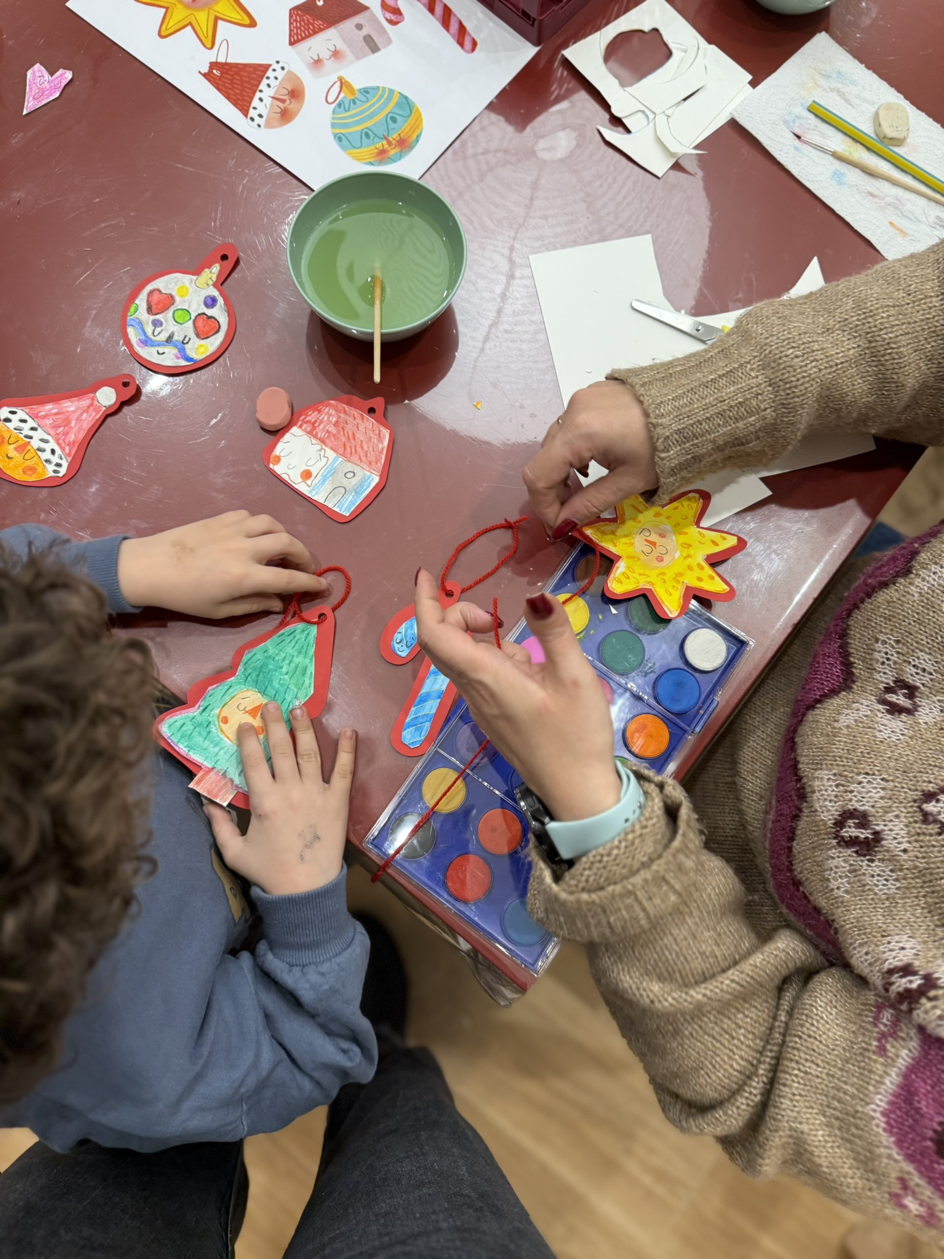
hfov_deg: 56.8
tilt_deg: -77.7
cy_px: 630
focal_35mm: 24
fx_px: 873
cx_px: 472
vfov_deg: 71.6
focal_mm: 6.76
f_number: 1.78
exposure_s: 1/100
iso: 160
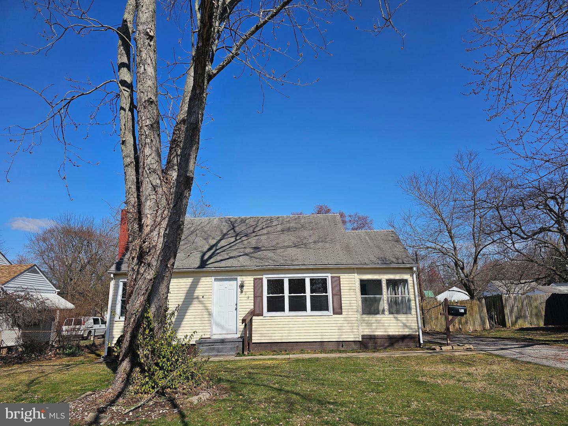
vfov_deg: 58.9
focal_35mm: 23
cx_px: 284
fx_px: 377
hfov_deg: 73.9
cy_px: 213
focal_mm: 6.3
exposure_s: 1/1255
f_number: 1.7
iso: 10
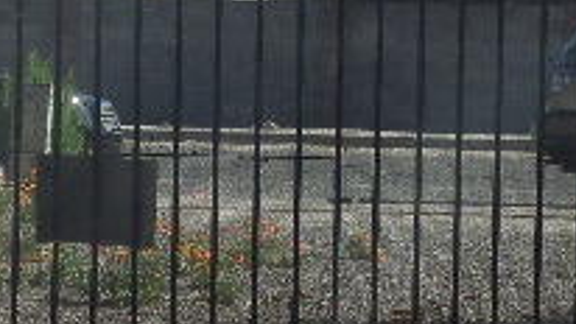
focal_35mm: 233
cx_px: 210
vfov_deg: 5.2
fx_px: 3560
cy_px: 151
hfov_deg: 9.2
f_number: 3.2
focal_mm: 7.8
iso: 80
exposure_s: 1/350
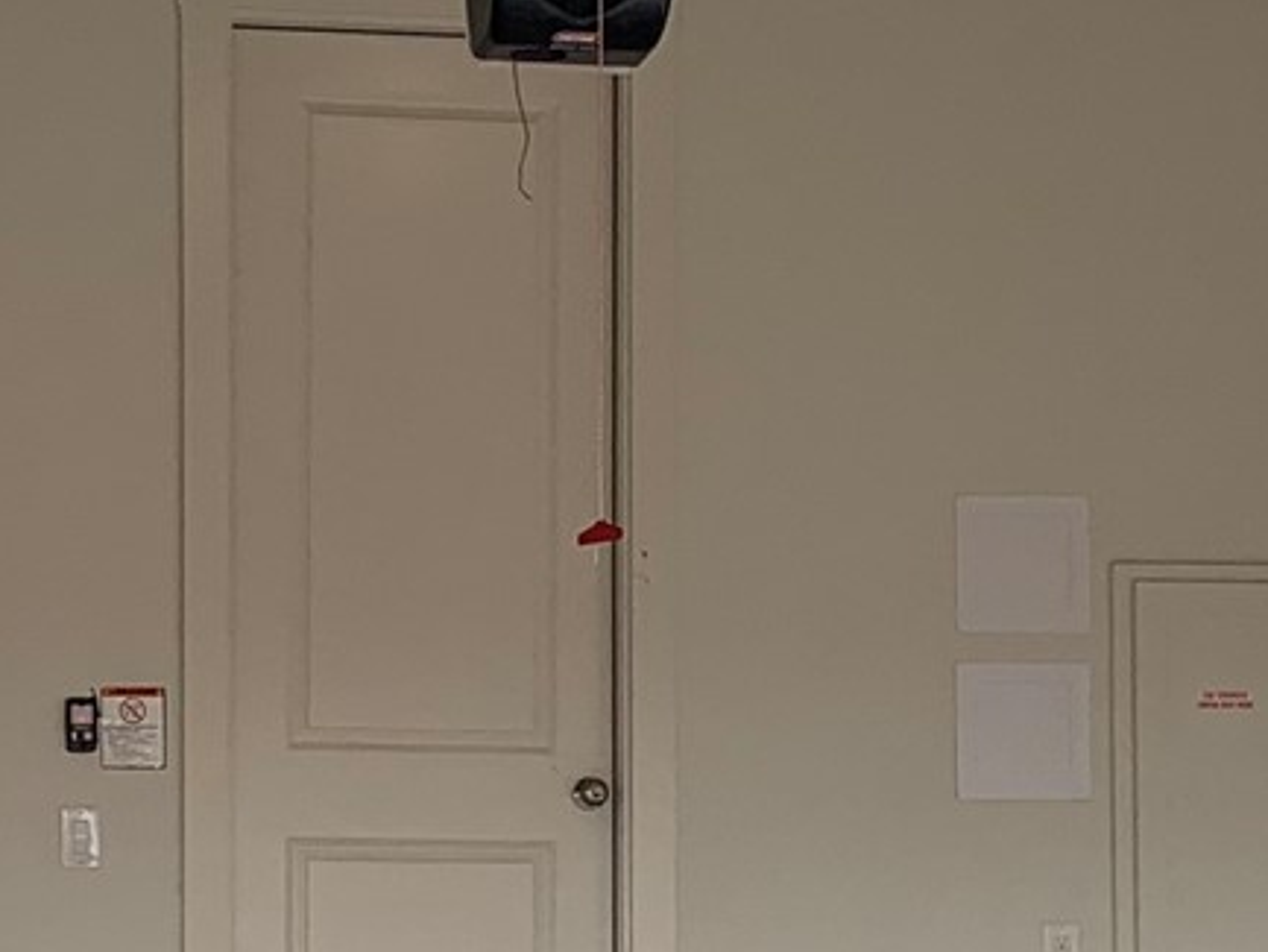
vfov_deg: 11.8
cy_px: 1098
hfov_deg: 15.9
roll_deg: -0.6
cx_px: 252
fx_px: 4507
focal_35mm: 123
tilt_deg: +2.7
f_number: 1.8
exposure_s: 1/202
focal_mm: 4.25
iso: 25
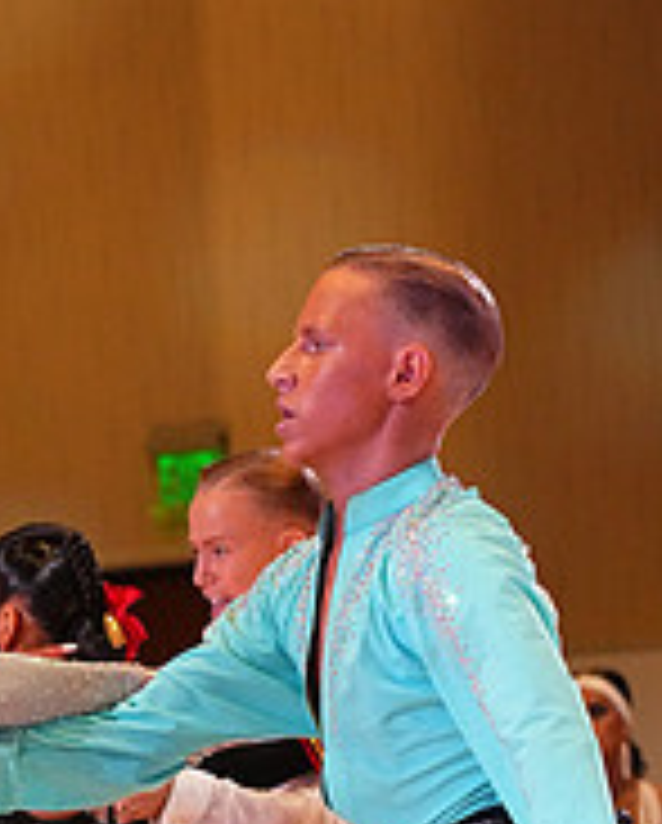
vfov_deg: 5.2
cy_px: 1153
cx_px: 74
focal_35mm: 371
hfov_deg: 4.2
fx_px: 9063
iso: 5000
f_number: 6.3
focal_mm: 125
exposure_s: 1/320
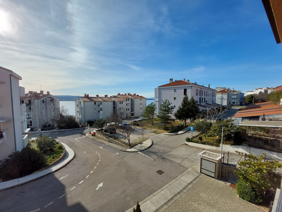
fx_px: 106
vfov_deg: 89.9
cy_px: 106
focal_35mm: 13
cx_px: 141
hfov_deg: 106.2
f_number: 2.2
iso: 50
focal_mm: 1.74
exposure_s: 1/2000
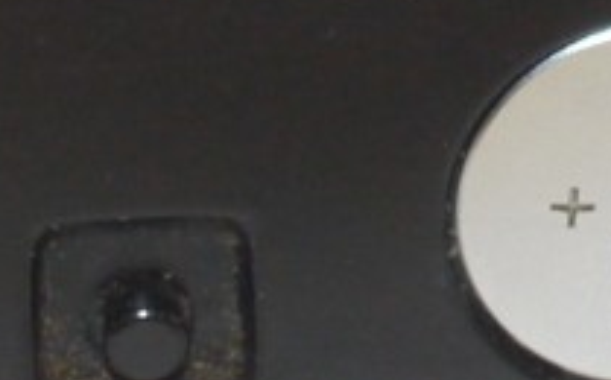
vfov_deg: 3.5
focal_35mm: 366
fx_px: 6086
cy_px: -365
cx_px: 699
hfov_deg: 5.7
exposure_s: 1/40
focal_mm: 30
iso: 800
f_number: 9
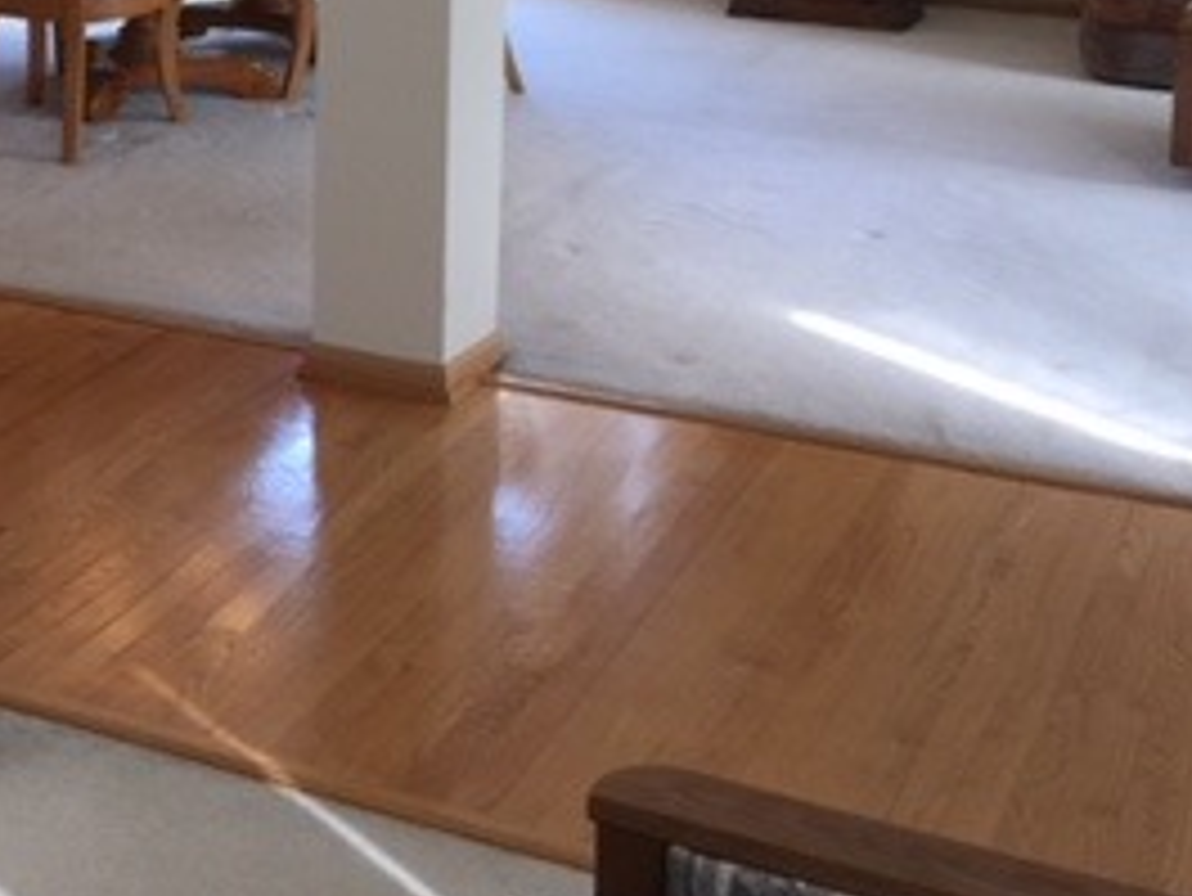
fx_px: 2412
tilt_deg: -8.4
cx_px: -9
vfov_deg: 20.1
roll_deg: +0.0
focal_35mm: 70
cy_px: -90
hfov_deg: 26.3
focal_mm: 4.15
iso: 40
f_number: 2.2
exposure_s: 1/30
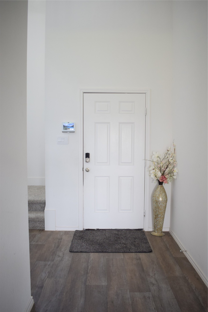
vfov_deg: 61.9
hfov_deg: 43.6
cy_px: 156
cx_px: 104
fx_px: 260
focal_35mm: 30
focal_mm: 20
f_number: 4
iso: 720
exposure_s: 1/60
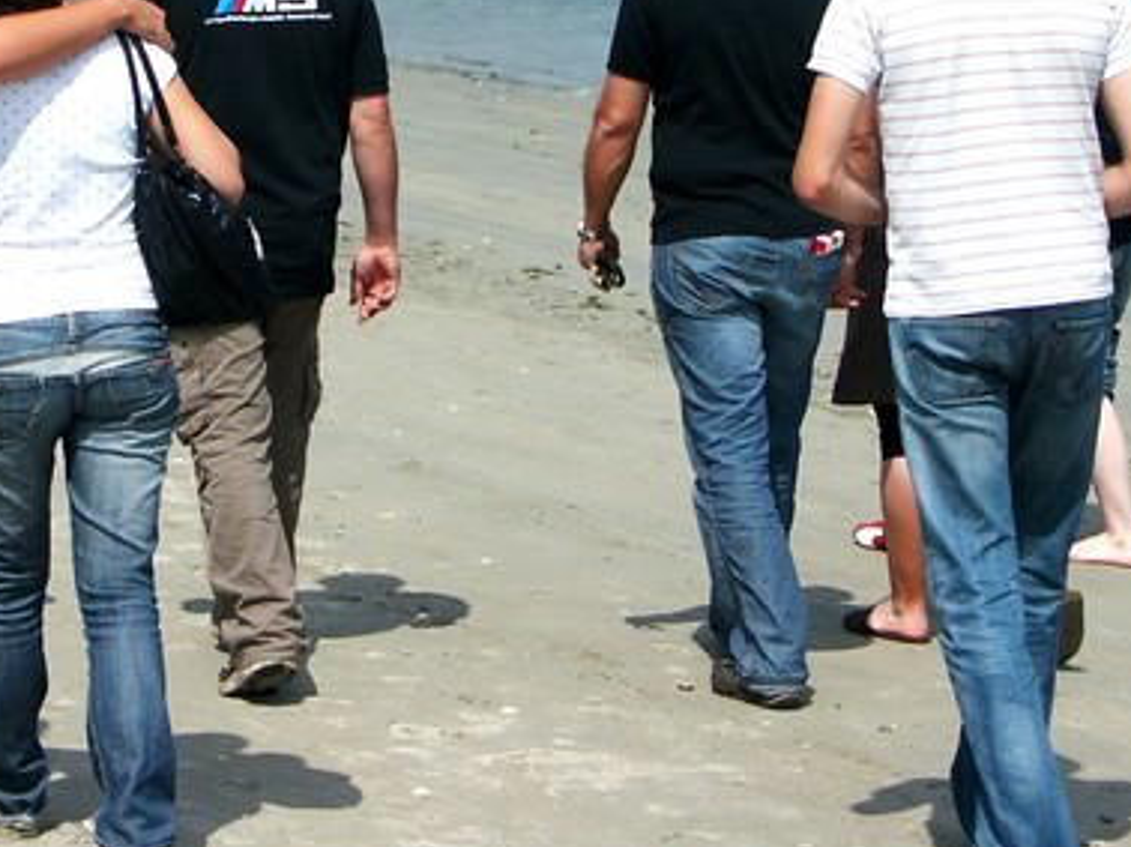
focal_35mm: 144
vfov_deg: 10.2
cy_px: 66
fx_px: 4702
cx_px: 458
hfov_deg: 13.7
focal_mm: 17.35
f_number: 4.5
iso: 100
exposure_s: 1/1600
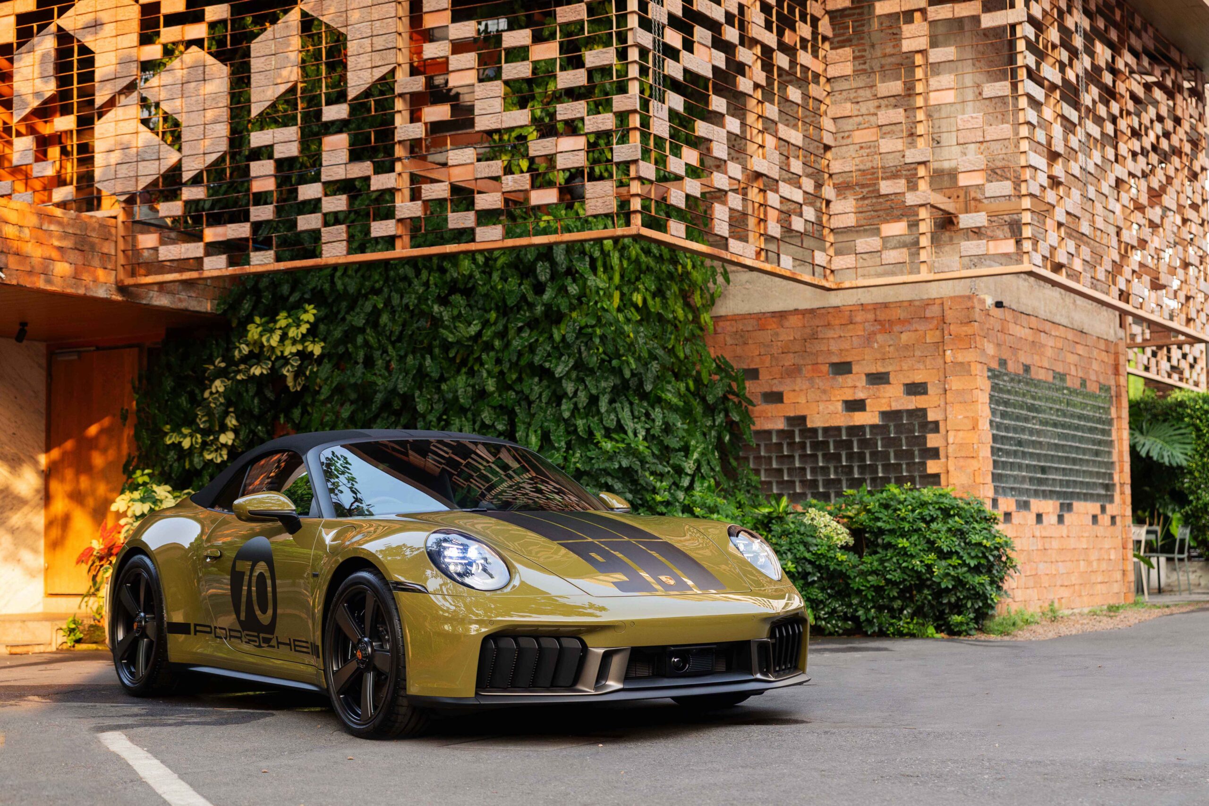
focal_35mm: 50
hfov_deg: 39.6
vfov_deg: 27.0
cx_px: 604
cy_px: 403
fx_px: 1679
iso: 200
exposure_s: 1/200
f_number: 2.8
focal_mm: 50
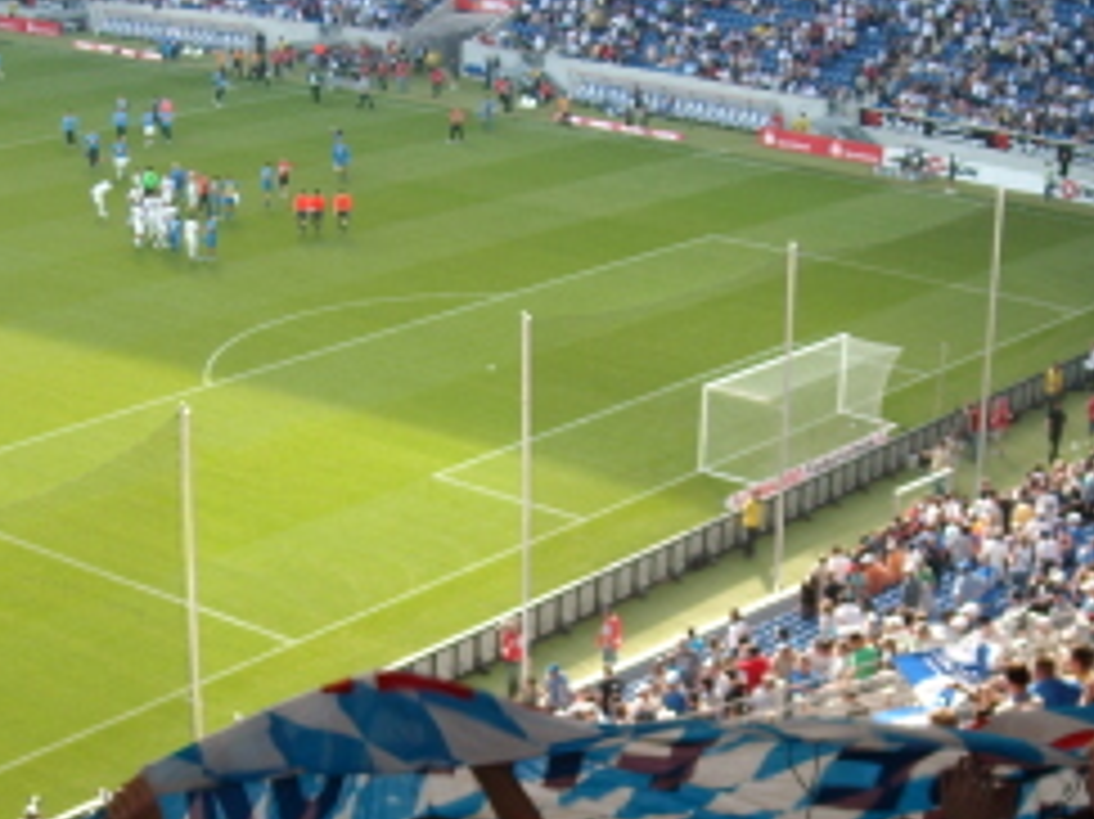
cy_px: 641
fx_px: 2274
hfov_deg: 27.0
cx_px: 549
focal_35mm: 72
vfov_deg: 20.2
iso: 64
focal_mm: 5.7
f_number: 2.8
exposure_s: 1/125
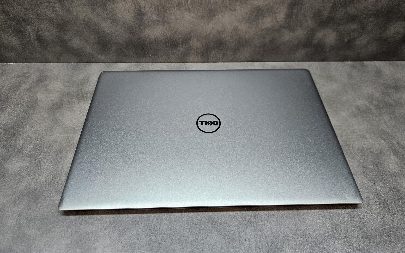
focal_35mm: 25
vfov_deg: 48.9
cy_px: 99
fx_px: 276
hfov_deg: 72.5
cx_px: 205
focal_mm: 5.4
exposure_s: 1/359
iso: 320
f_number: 1.8
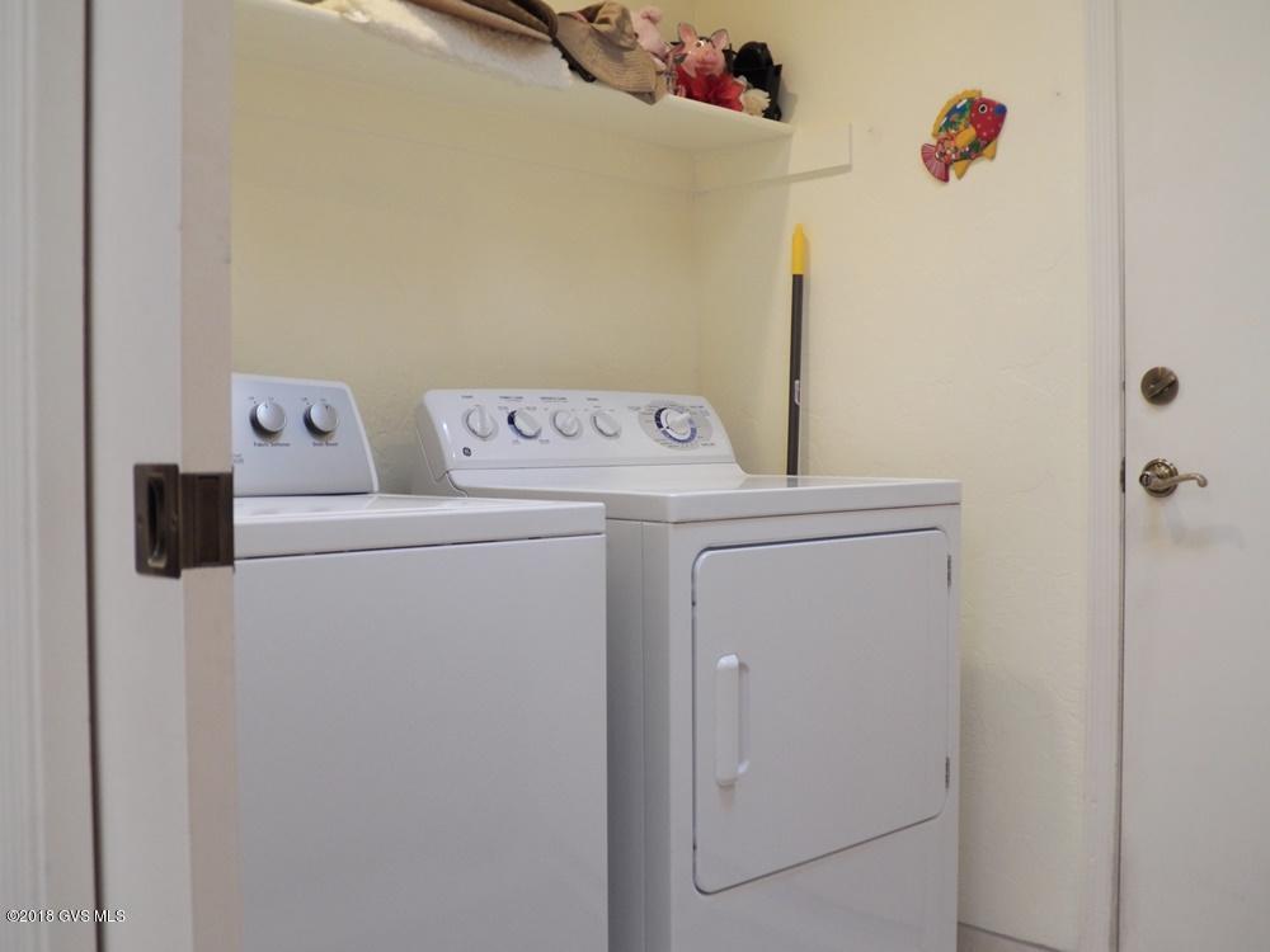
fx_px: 1284
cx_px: 635
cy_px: 476
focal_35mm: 35
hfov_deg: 52.6
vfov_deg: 40.7
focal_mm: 6.3
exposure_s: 1/30
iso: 125
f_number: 2.8
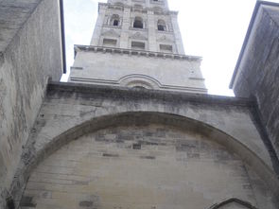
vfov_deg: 37.7
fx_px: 306
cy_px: 97
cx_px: 141
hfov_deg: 49.0
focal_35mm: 38
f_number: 2.6
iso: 64
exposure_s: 1/400
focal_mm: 4.65
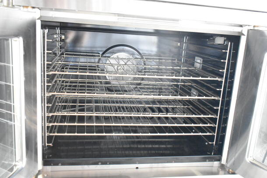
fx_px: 256
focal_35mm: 34
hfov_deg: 55.1
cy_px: 89
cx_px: 134
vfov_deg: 38.4
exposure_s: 1/40
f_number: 3.8
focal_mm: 23
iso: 10000
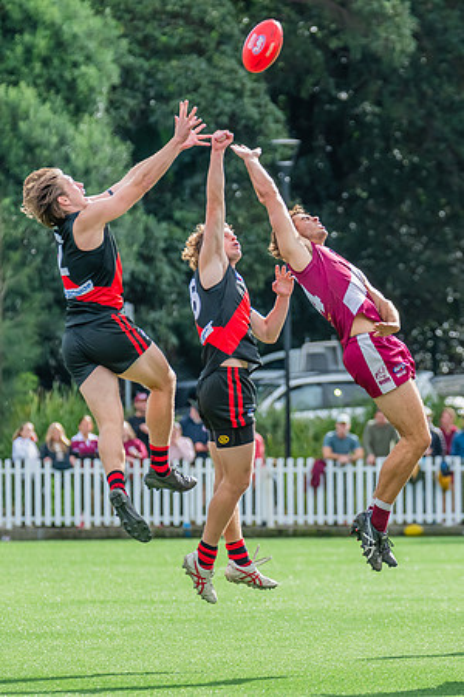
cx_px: 380
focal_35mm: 453
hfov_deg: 3.0
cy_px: 368
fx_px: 8756
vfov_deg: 4.6
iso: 800
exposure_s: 1/1250
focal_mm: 270
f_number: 6.3
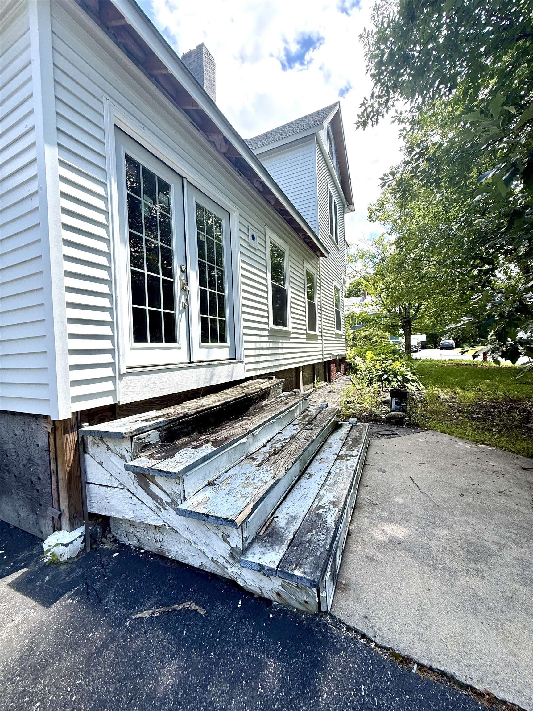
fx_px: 287
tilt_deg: +0.3
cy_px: 356
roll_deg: +2.8
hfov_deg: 85.7
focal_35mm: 14
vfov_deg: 102.1
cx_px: 266
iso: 64
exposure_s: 1/726
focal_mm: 2.22
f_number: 2.2
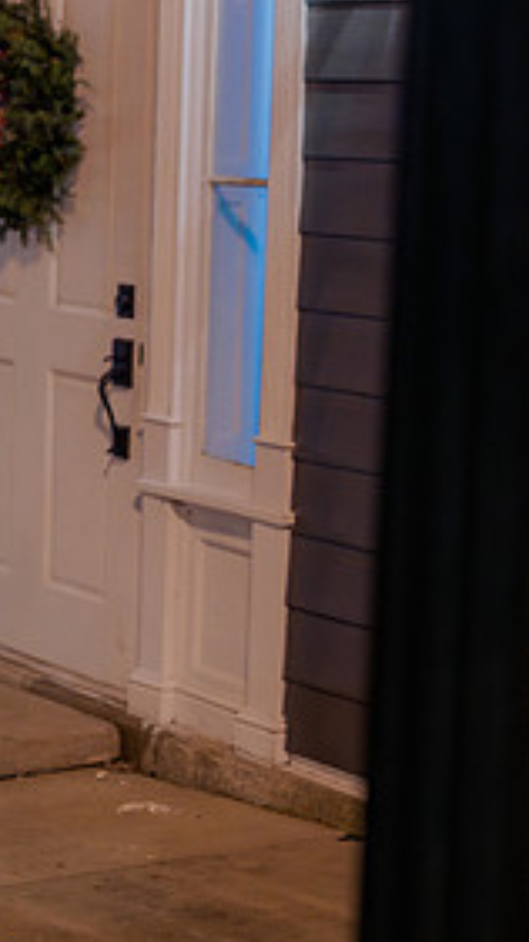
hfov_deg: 10.4
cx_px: -242
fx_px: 2819
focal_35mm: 113
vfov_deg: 18.9
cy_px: 405
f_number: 1.4
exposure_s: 1/200
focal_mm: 50
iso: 2500
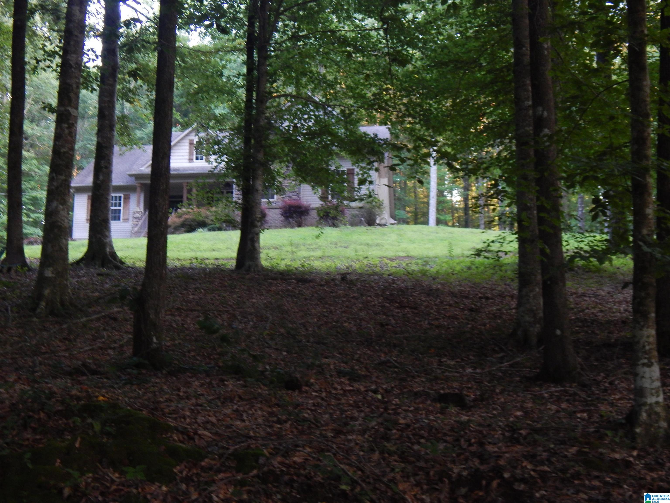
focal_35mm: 48
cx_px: 335
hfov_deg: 39.7
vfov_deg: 30.3
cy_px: 252
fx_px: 929
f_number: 3.7
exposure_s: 1/25
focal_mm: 8.6
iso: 400
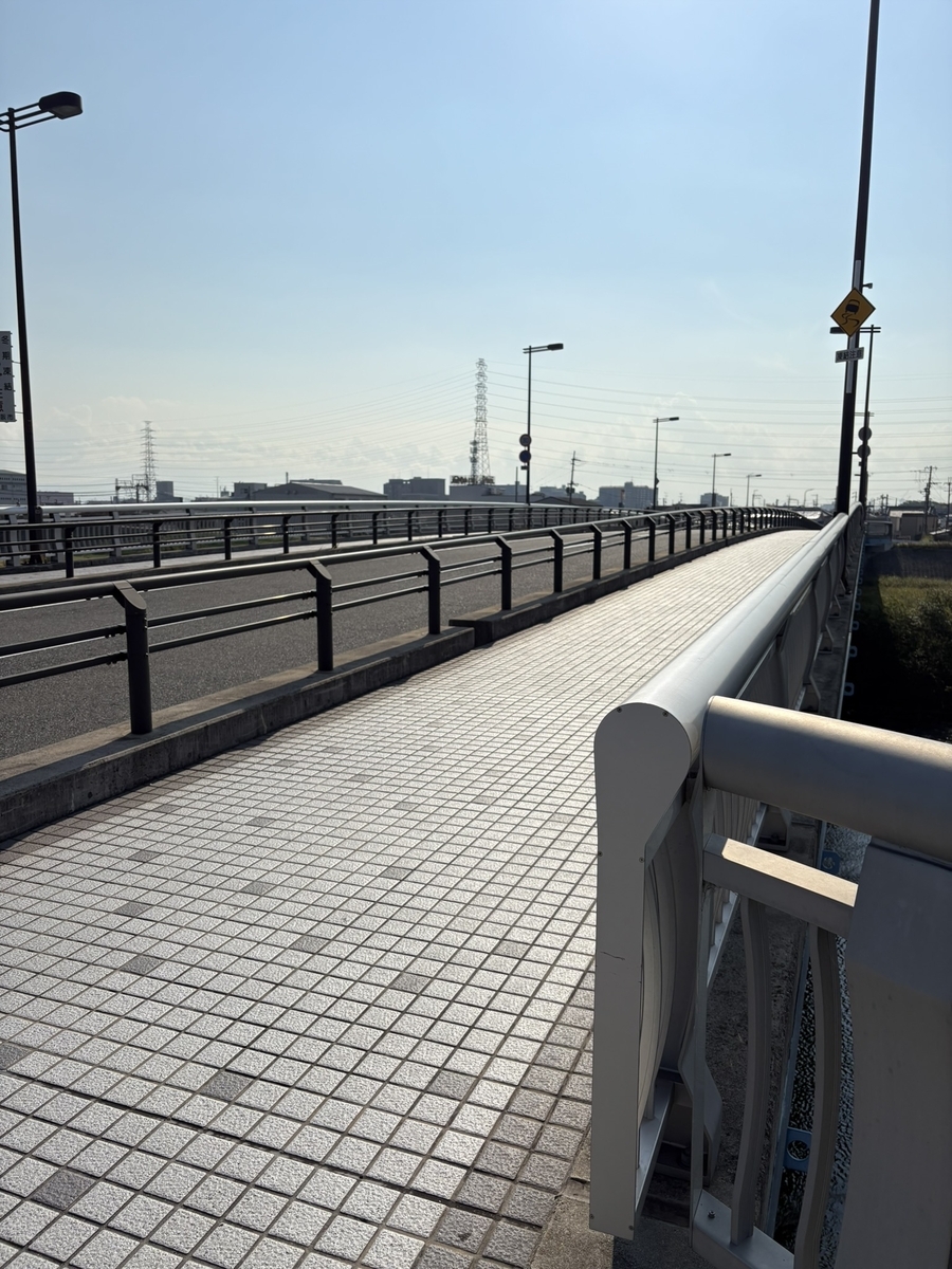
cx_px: 476
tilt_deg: -7.8
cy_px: 634
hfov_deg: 53.1
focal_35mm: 26
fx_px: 953
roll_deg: -0.6
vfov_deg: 67.3
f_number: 1.6
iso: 50
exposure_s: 1/8850
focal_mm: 5.96
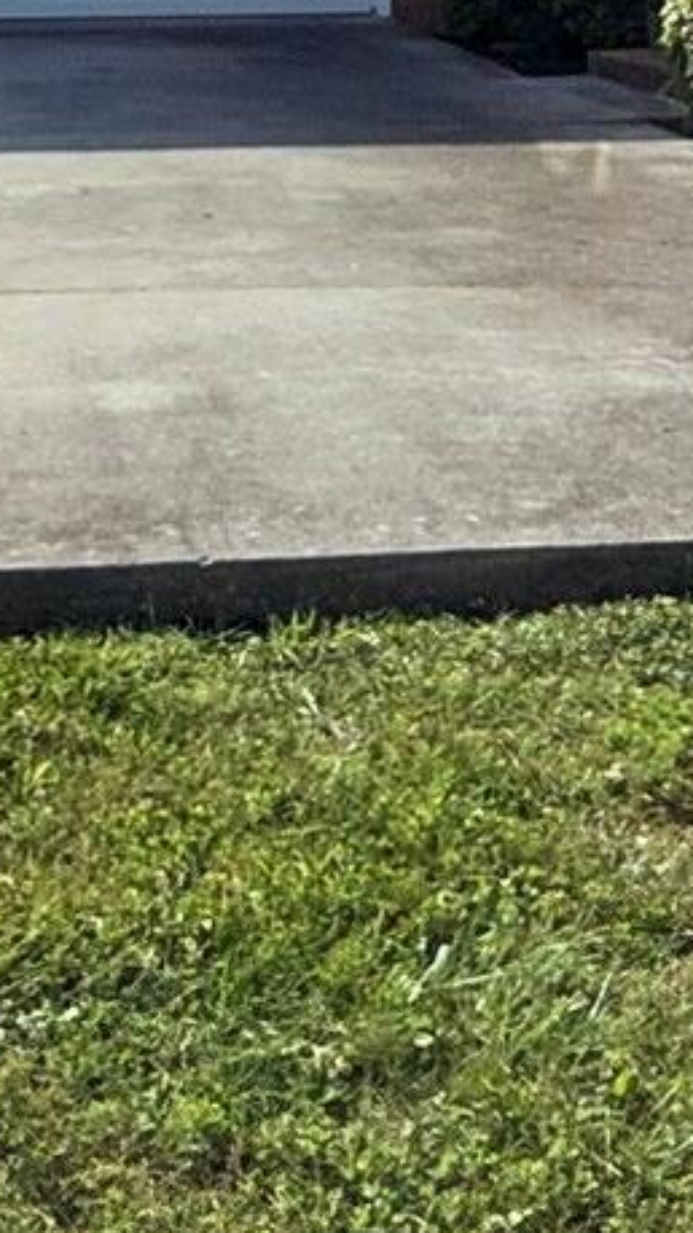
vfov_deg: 28.6
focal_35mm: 68
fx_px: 2223
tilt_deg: -0.3
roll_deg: -0.1
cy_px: -59
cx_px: 218
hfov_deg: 17.7
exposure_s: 1/1745
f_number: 2.2
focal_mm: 2.22
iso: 16
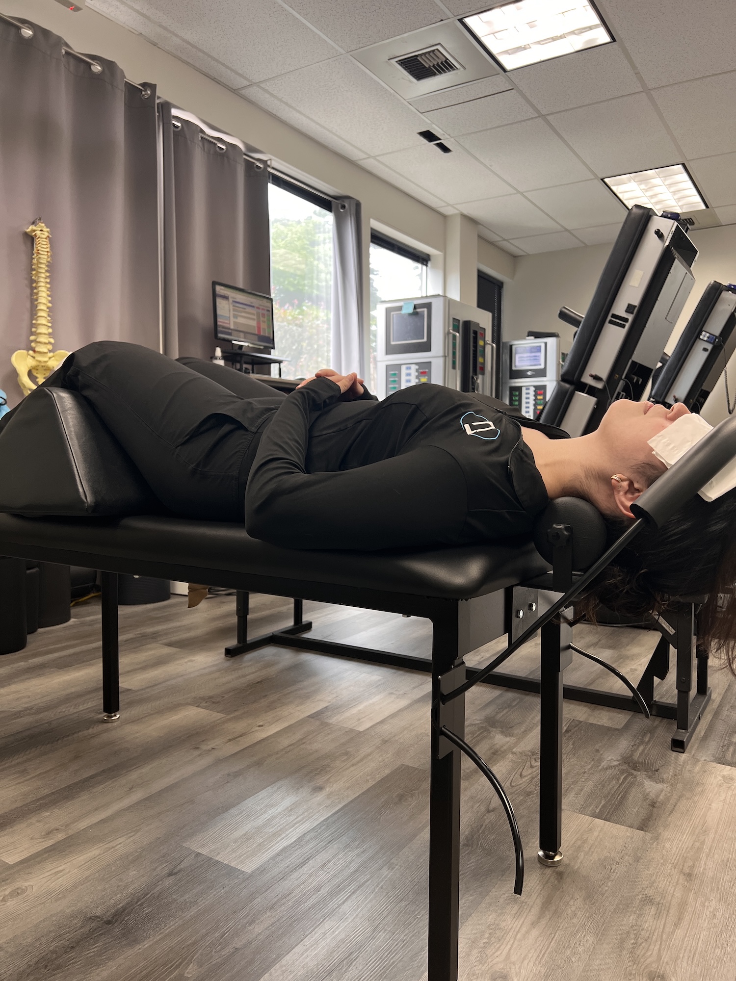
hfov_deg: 53.1
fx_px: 737
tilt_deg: -3.0
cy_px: 490
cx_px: 368
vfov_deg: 67.3
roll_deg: +0.4
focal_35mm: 26
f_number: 1.5
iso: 100
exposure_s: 1/120
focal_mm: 5.7
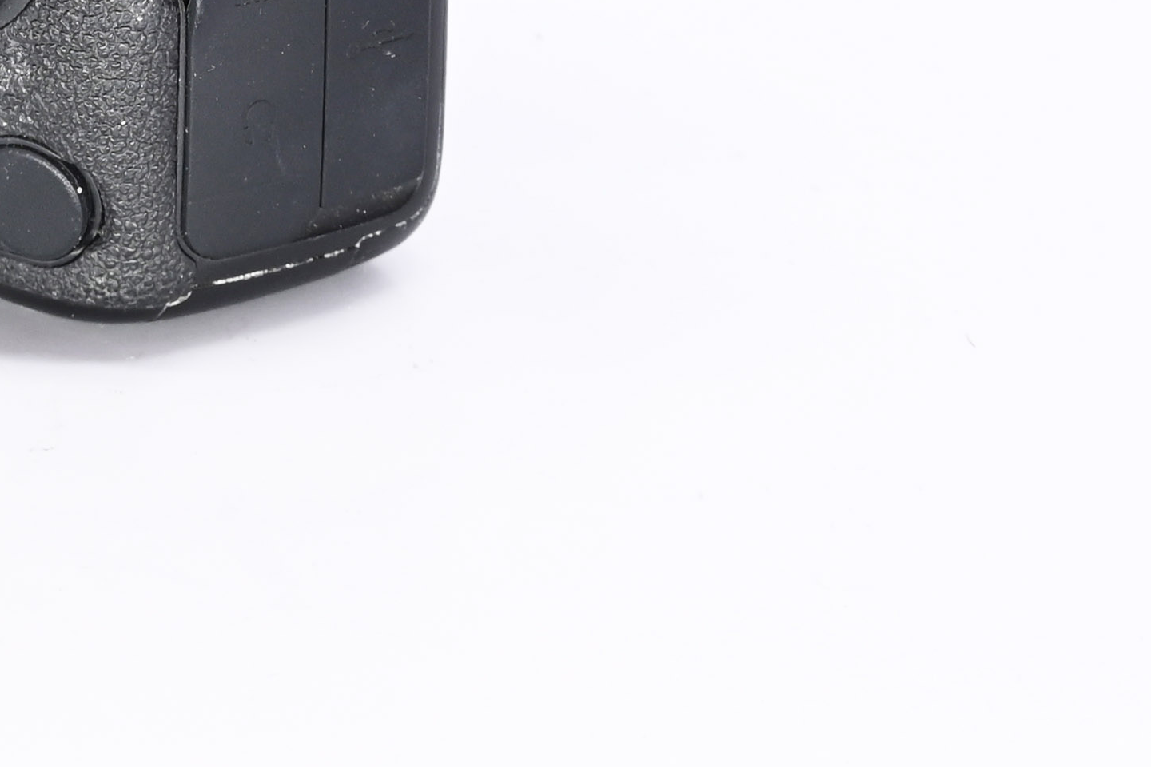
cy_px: -265
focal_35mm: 205
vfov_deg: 6.6
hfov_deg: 10.0
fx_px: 6554
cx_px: 50
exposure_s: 1/125
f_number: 9
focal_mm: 50
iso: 500
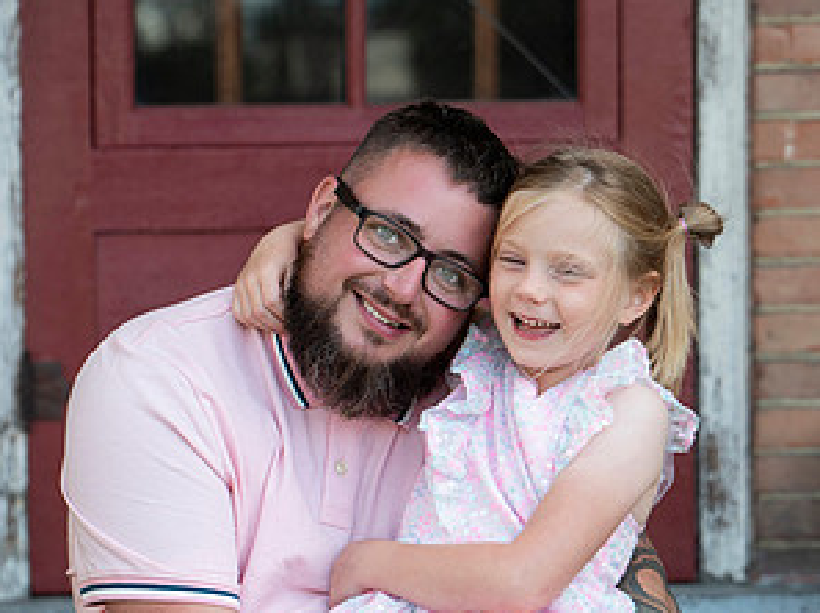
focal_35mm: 178
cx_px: 409
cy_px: 591
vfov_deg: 8.3
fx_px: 4211
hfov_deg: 11.1
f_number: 4
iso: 200
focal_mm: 122
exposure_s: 1/125
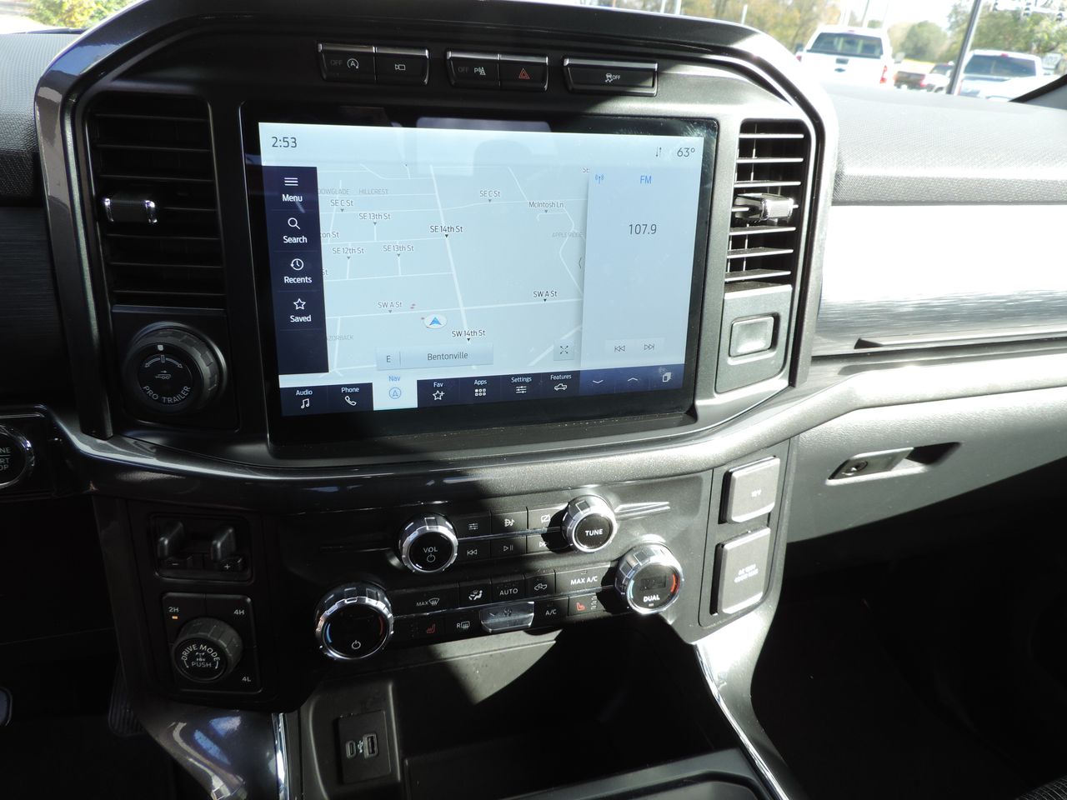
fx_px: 740
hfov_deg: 71.6
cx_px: 534
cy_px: 400
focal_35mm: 24
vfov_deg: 56.8
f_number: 3
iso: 80
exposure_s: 1/100
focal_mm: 4.3
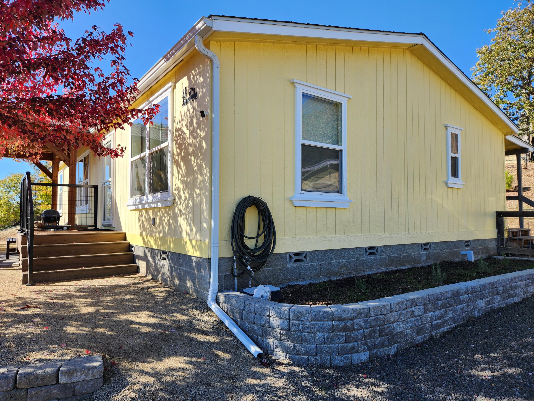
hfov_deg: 73.9
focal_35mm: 23
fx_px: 355
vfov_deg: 58.9
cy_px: 200
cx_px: 267
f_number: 1.8
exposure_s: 1/724
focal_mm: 5.4
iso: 20
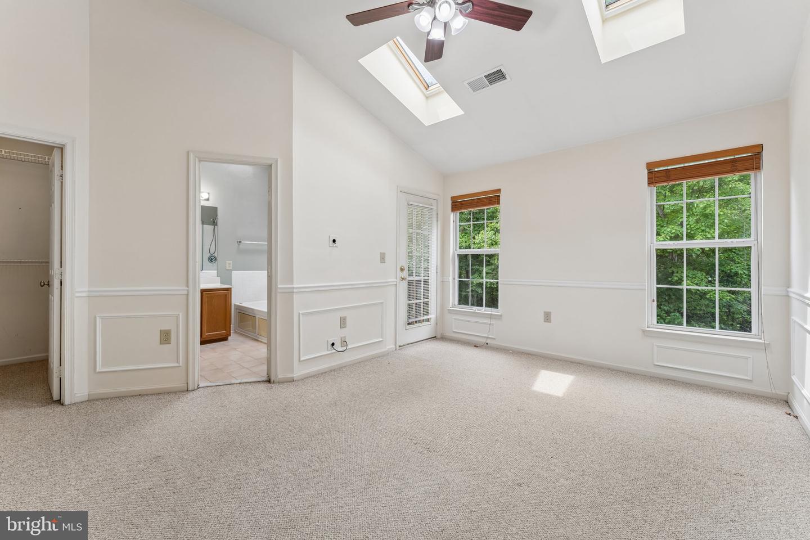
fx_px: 315
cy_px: 270
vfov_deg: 81.2
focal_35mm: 14
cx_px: 405
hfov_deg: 104.3
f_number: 9
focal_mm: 14
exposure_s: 1/13
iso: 100
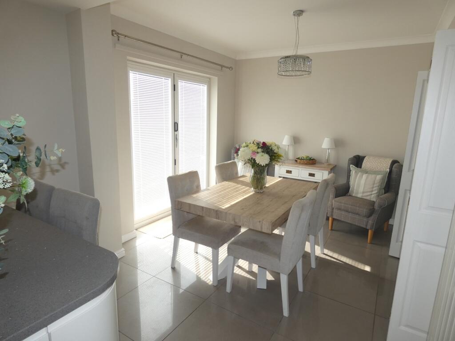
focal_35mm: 20
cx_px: 228
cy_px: 170
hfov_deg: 81.7
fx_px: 263
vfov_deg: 66.0
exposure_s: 1/60
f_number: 2.8
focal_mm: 3.6
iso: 100
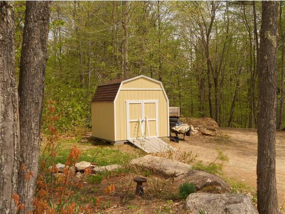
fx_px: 305
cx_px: 142
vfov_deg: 38.7
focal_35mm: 37
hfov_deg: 50.1
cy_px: 107
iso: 80
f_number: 3.9
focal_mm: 6.7
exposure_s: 1/500
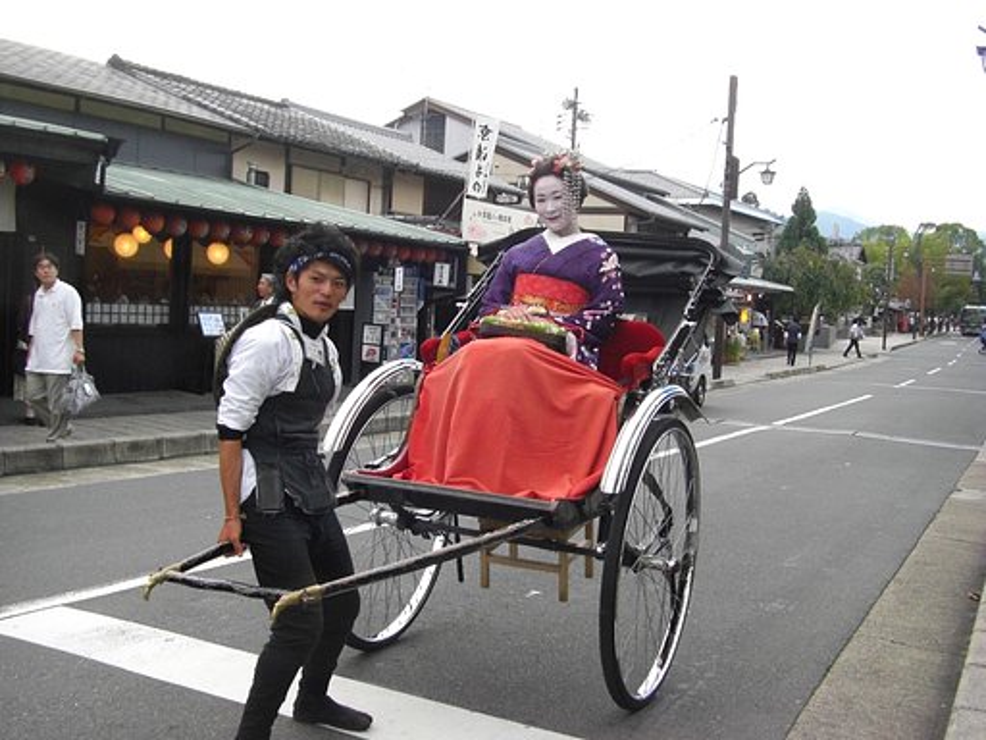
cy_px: 370
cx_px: 493
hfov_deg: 45.8
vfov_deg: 35.1
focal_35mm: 41
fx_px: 1168
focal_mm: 6.8
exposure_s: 1/125
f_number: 4.7
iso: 200
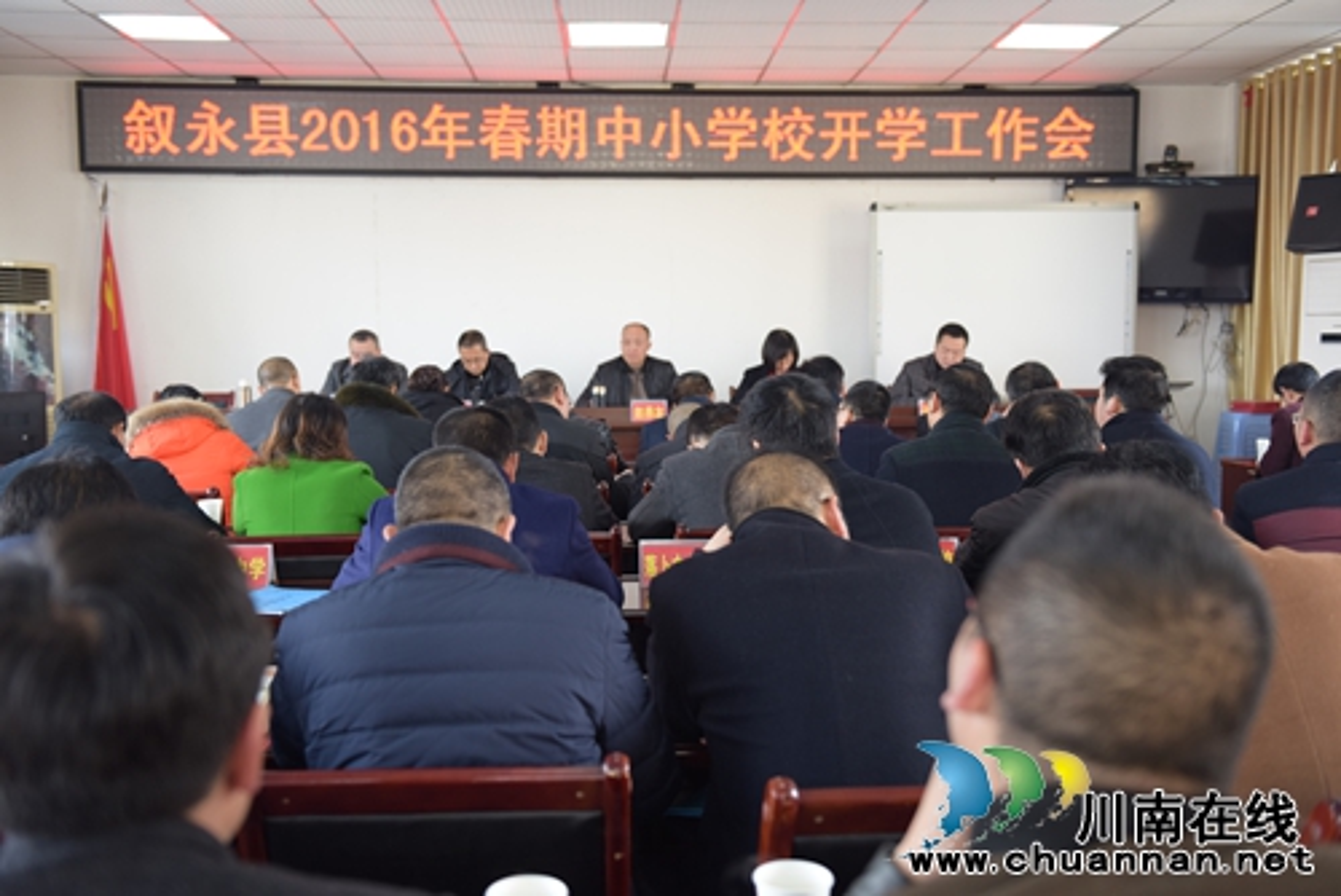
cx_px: 670
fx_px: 1416
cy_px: 448
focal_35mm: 38
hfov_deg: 50.7
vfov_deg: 35.1
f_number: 3.2
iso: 500
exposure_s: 1/40
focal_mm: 38
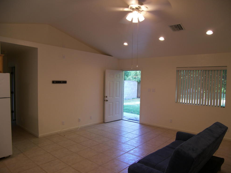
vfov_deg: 54.9
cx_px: 119
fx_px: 167
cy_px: 89
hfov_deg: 69.4
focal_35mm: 25
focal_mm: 5
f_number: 2.8
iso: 50
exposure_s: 1/20
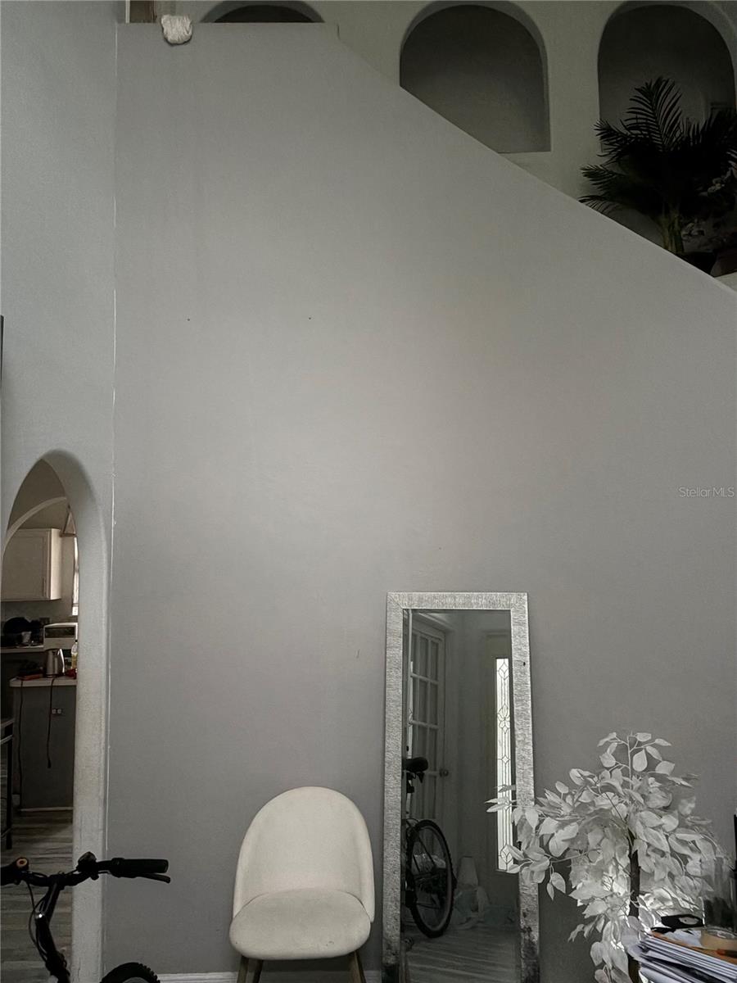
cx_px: 368
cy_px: 492
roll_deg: +0.8
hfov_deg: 53.1
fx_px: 738
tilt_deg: +4.2
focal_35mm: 26
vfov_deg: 67.3
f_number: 1.6
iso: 1000
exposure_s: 1/20
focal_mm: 5.96
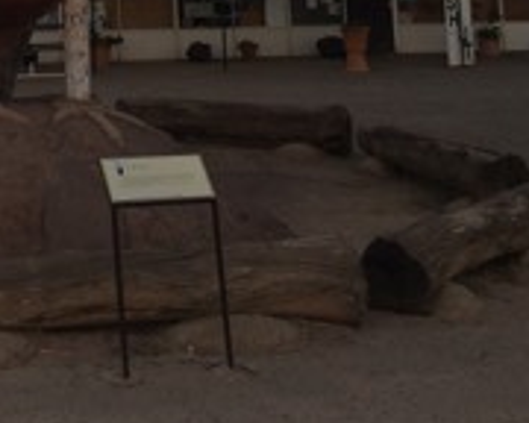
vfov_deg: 16.4
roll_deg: +1.0
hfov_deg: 22.7
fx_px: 1284
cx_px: 50
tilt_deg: +9.7
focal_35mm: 82
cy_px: -279
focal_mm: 4.15
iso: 32
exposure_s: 1/178
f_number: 2.2
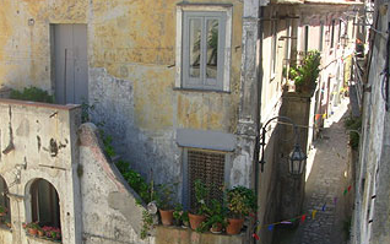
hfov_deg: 35.6
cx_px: 164
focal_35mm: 57
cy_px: 204
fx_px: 606
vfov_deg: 22.4
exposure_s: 1/332
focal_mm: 6.3
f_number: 2.9
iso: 50
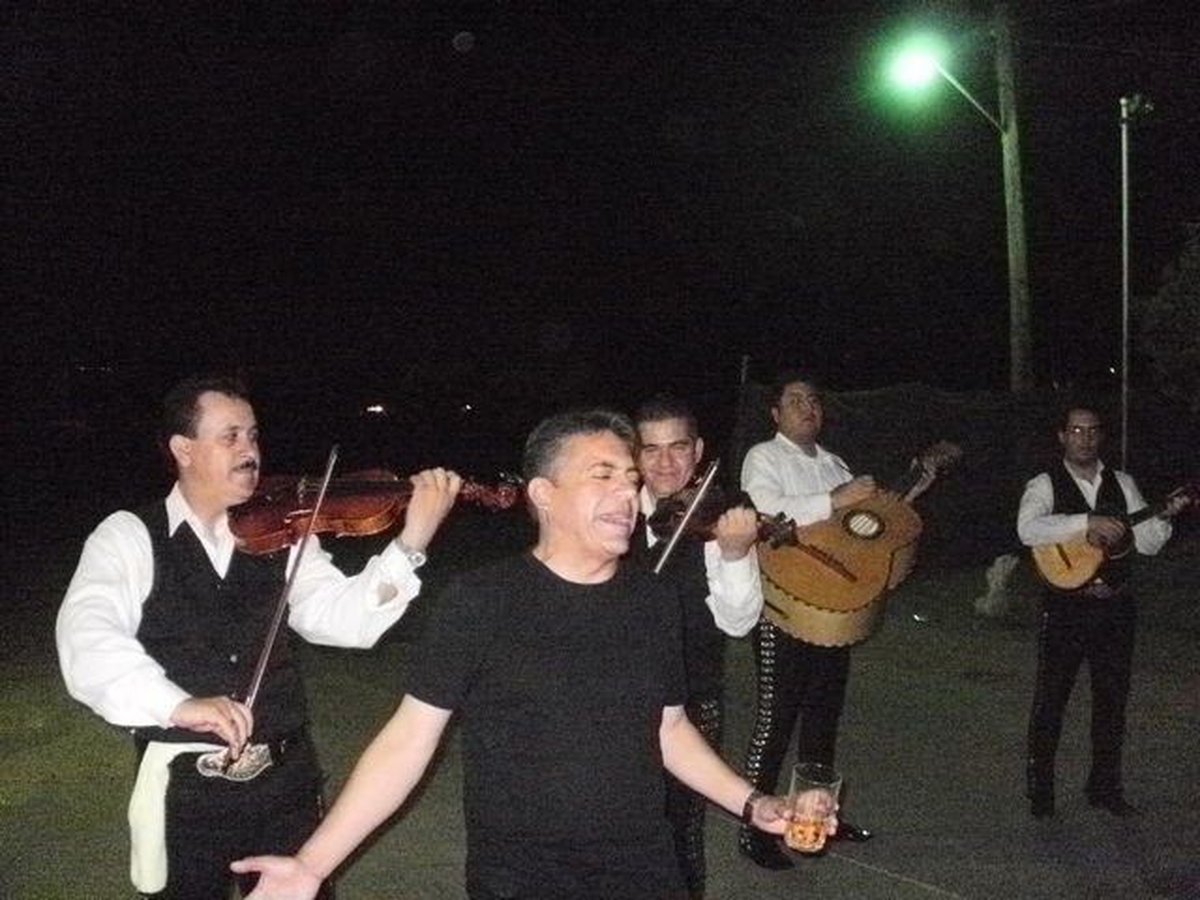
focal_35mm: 36
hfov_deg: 51.4
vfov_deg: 39.7
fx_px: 1248
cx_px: 600
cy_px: 450
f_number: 3.5
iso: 1600
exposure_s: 1/30
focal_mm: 6.3
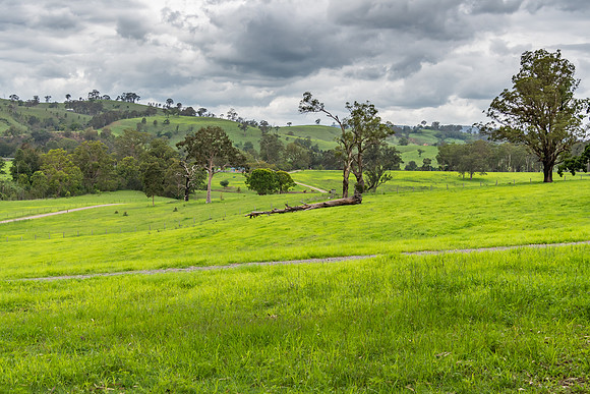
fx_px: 861
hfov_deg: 37.8
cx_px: 295
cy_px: 197
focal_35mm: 52
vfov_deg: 25.8
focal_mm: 35
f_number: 8
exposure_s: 1/500
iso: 200
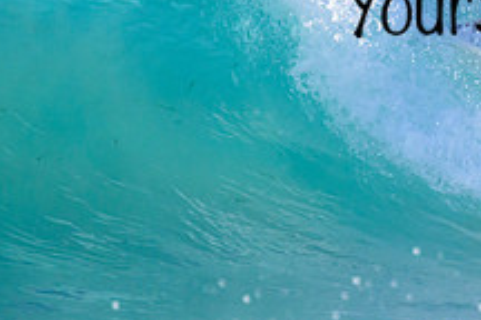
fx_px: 29886
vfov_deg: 0.6
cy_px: -23
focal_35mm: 2237
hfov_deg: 0.9
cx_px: 584
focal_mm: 800
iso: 1400
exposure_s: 1/2000
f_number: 11
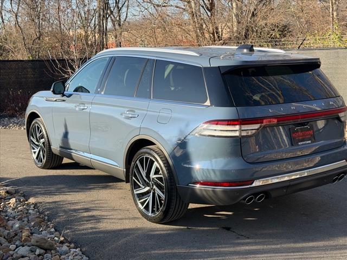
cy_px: 130
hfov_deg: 39.7
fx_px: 481
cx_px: 174
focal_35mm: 48
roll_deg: +3.1
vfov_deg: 30.3
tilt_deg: -9.5
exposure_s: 1/1575
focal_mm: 6.76
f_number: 1.78
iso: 64
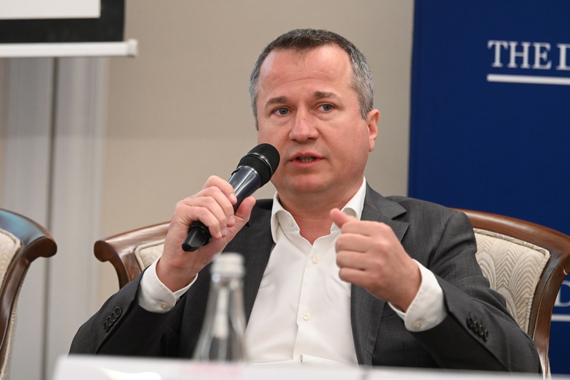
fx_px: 2137
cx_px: 285
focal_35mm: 135
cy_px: 190
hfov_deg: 15.2
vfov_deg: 10.2
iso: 5000
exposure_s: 1/160
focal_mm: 135
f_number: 4.5
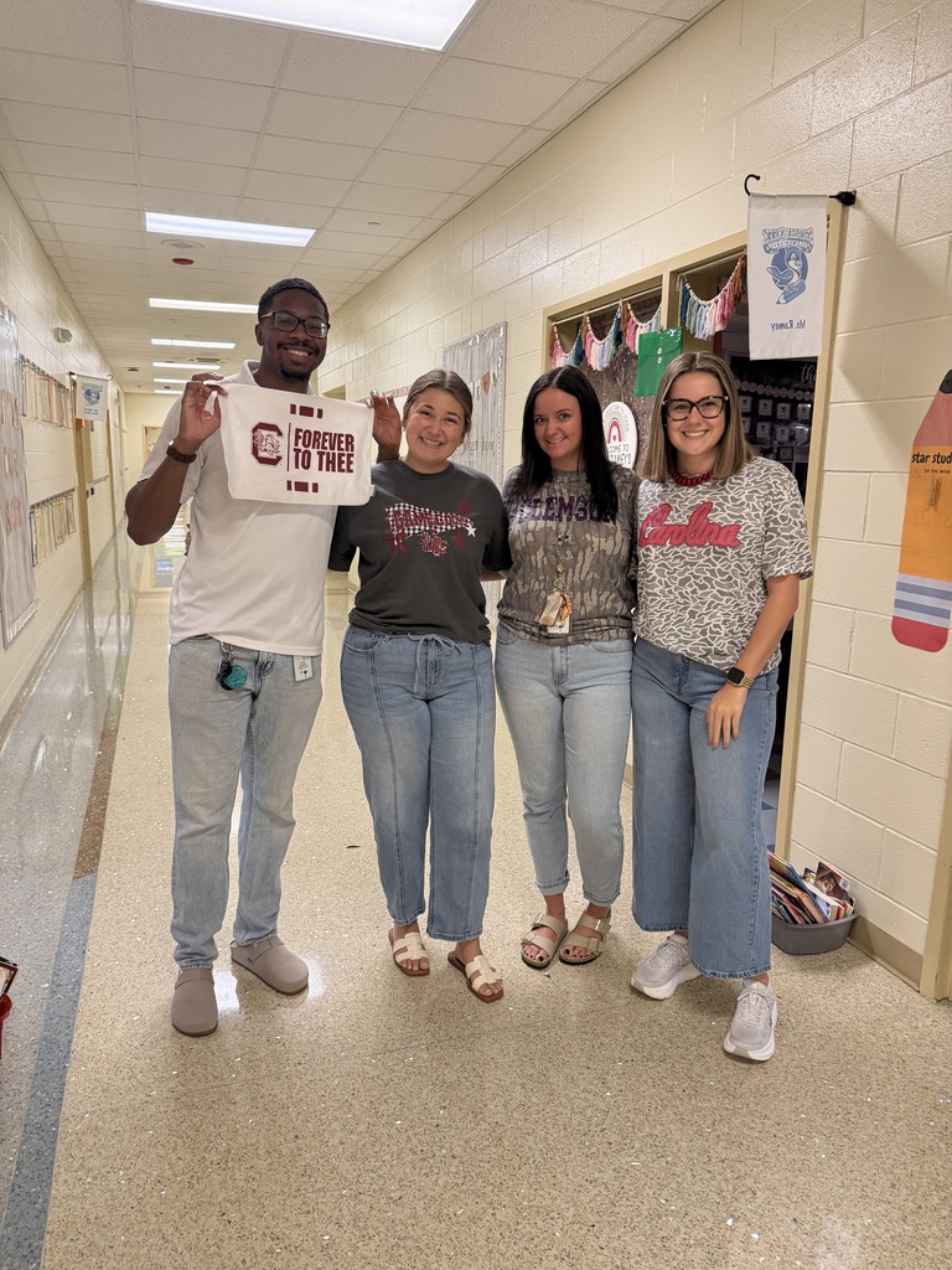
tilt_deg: -11.3
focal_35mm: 24
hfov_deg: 56.8
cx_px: 476
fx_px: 880
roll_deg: -0.9
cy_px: 635
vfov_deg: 71.6
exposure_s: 1/120
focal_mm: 6.76
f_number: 1.78
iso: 400
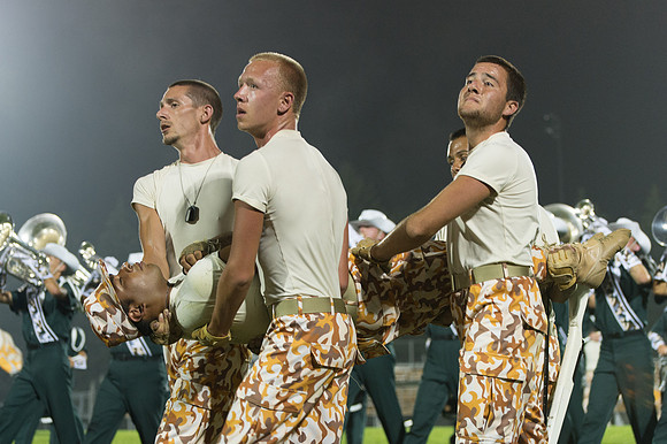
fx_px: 1702
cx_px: 329
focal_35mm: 92
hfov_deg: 22.2
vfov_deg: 14.9
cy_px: 235
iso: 2800
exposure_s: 1/160
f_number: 4.5
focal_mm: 82
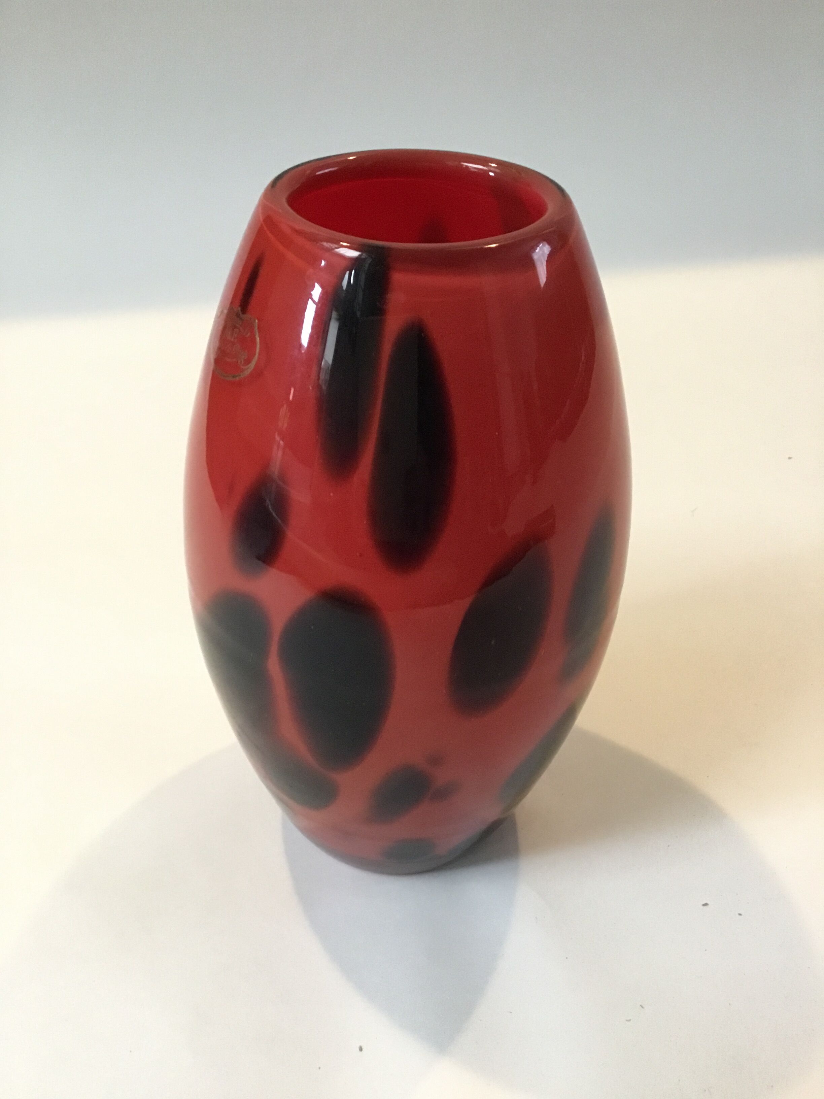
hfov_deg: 45.4
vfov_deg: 58.4
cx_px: 412
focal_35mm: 31
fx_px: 984
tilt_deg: -37.4
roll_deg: -0.8
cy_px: 550
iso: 200
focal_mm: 3.3
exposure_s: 1/25
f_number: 2.4
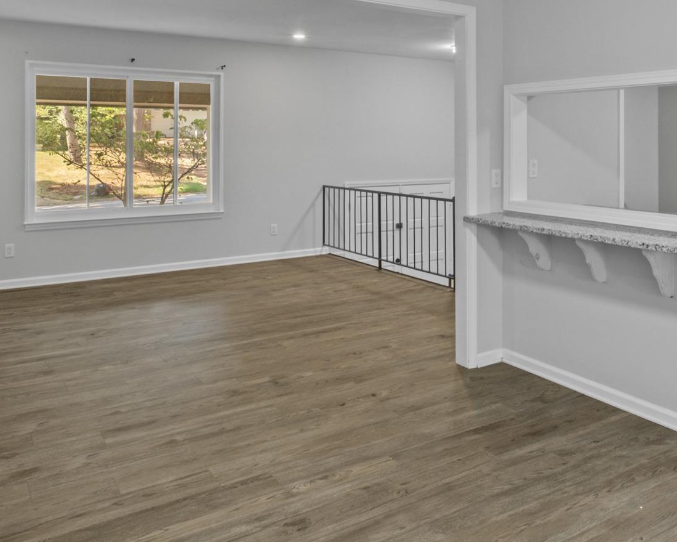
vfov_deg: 44.0
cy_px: 124
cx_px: 480
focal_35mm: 32
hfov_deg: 53.9
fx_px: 641
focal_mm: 10
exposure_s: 1/1.67
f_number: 8
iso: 400
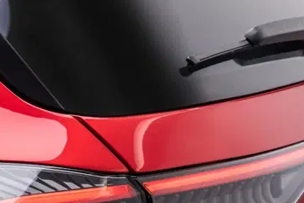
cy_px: 237
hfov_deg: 11.8
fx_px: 1462
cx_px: 46
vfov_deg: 7.9
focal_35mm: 173
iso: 200
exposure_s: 1/8
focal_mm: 70
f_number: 11
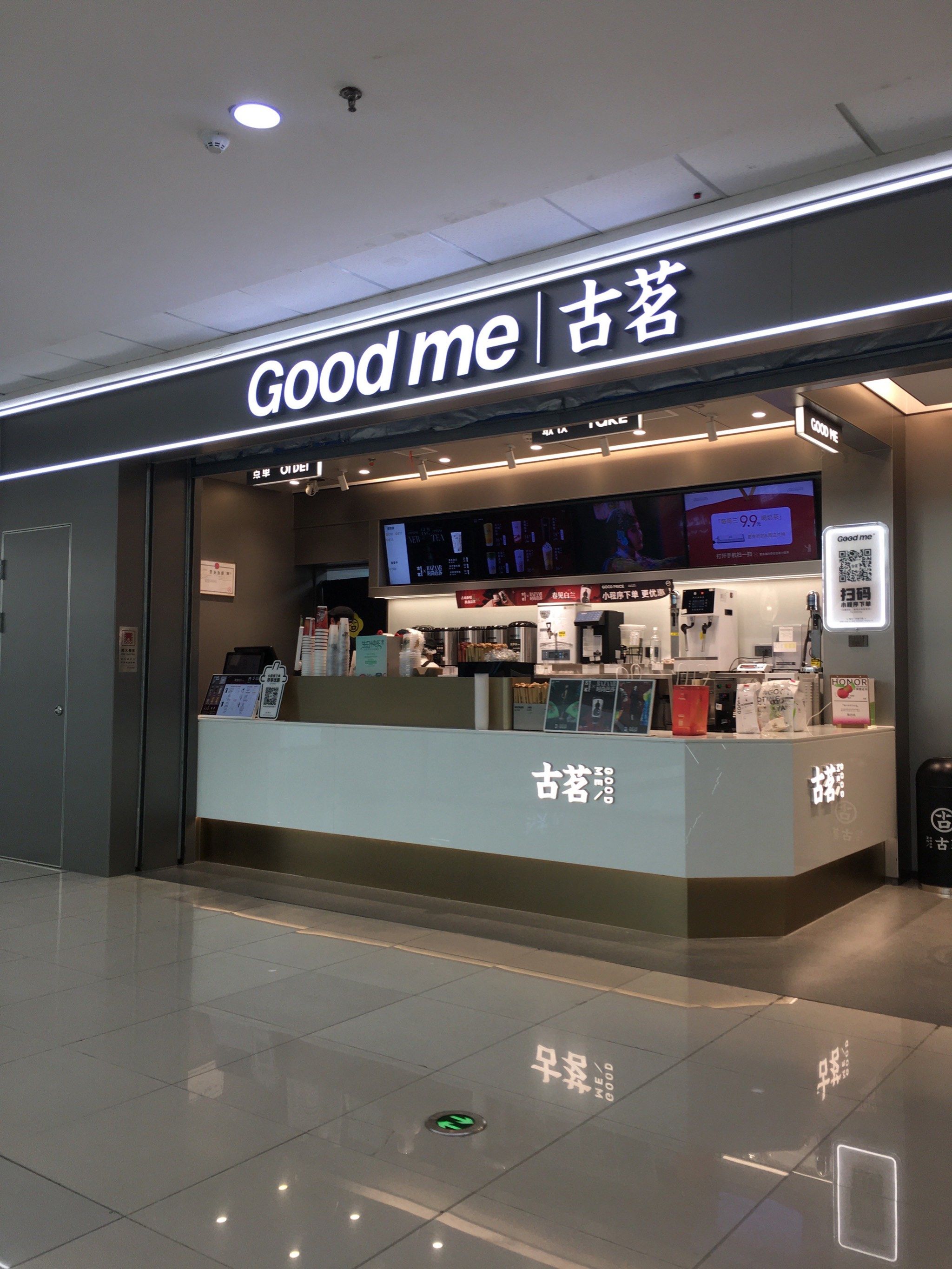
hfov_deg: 48.2
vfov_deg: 61.7
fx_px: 1063
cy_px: 634
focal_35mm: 29
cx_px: 476
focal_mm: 4.15
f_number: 2.2
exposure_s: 1/100
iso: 32
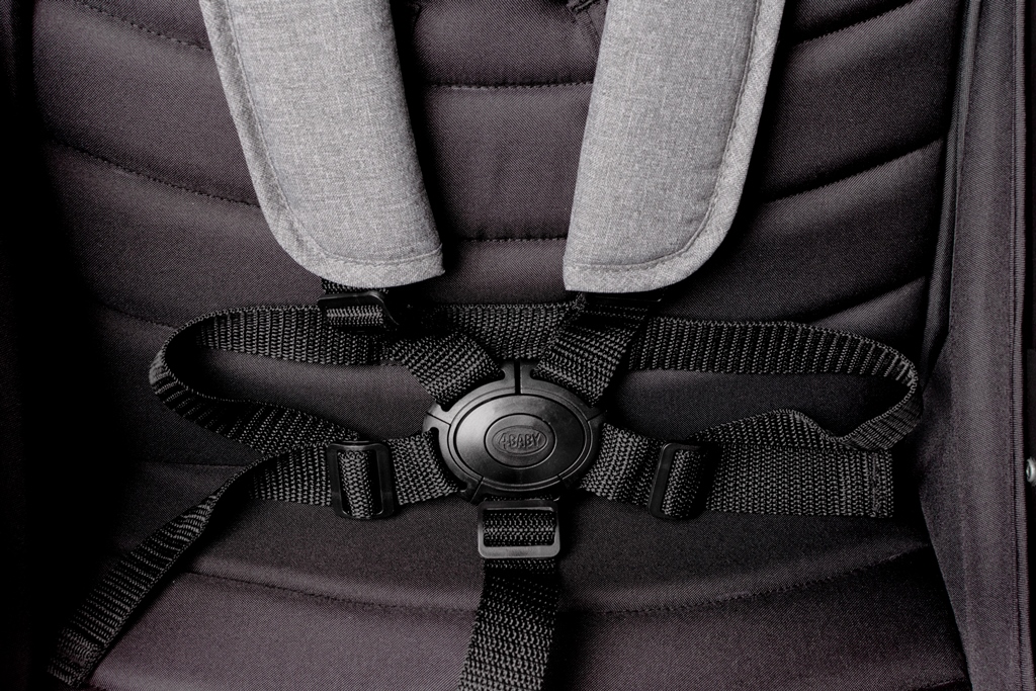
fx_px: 1511
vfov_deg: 25.8
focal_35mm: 52
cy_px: 346
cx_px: 518
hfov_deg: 37.8
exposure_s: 1/40
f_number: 11
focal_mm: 35
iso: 100
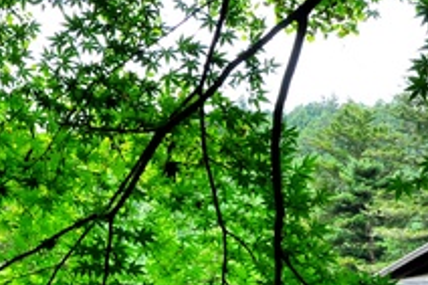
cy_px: 409
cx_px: 182
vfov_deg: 9.5
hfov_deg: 14.6
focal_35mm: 141
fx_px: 1669
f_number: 11
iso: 400
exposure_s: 1/60
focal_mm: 31
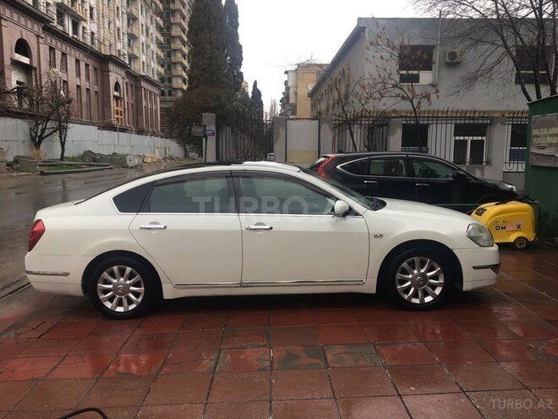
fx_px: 467
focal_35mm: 29
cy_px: 210
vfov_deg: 48.2
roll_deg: -0.9
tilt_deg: -6.4
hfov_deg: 61.7
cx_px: 279
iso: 25
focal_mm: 4.15
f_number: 2.2
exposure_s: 1/123
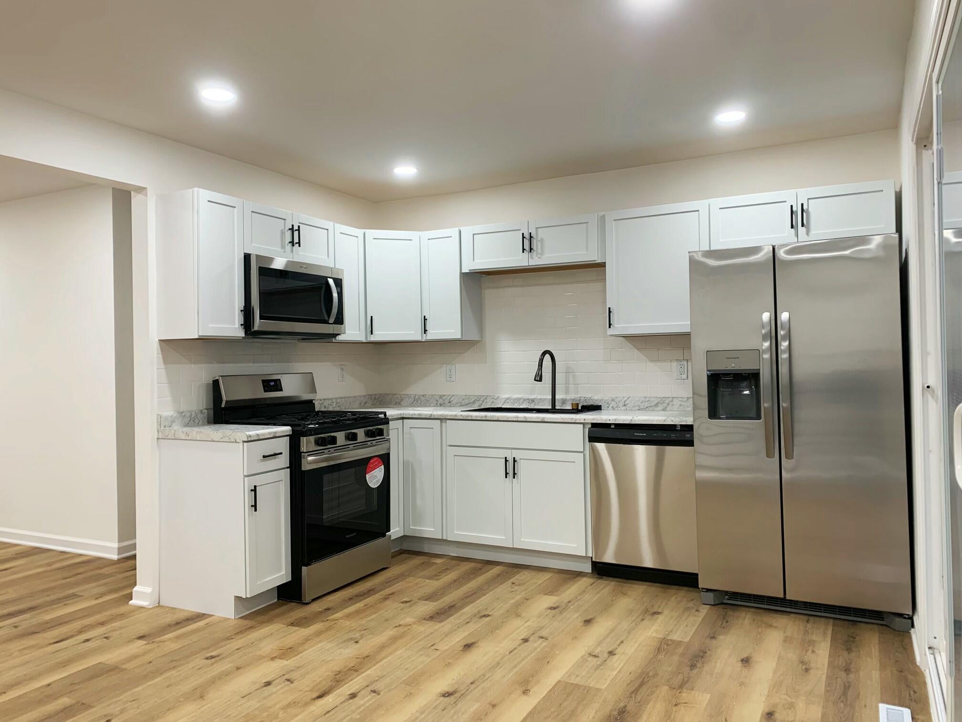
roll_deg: +1.3
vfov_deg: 53.1
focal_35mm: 26
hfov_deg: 67.3
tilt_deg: -0.7
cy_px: 361
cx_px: 481
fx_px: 723
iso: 64
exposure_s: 1/60
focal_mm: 4.25
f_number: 1.8
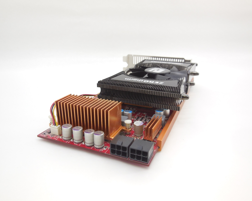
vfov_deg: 53.2
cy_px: 103
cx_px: 126
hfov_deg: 64.1
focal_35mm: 27
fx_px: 201
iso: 125
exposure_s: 1/40
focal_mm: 4.5
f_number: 3.1
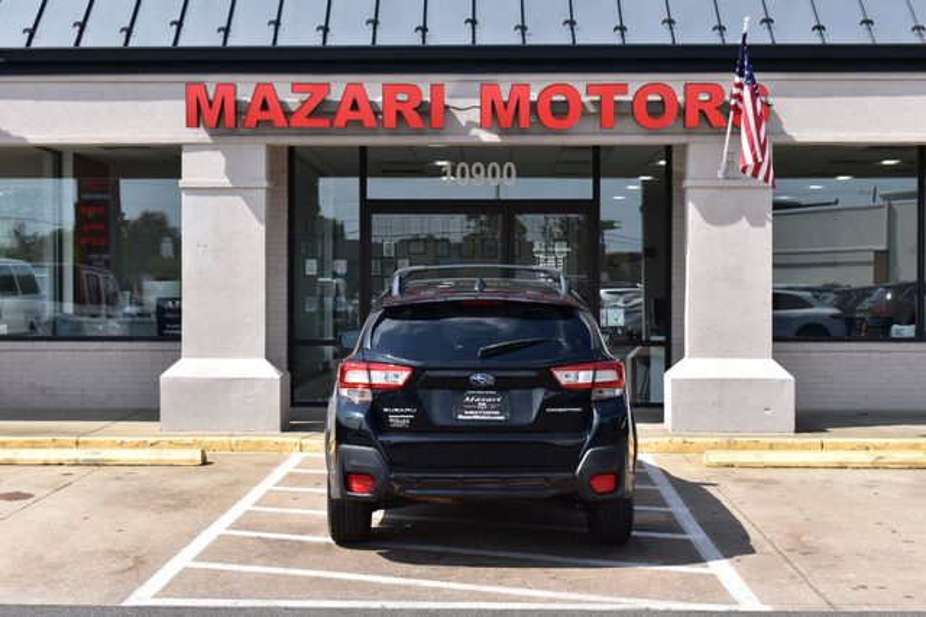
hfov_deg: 37.9
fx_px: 1350
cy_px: 308
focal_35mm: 52
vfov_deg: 25.7
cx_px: 463
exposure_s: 1/400
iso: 400
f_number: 11
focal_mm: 35
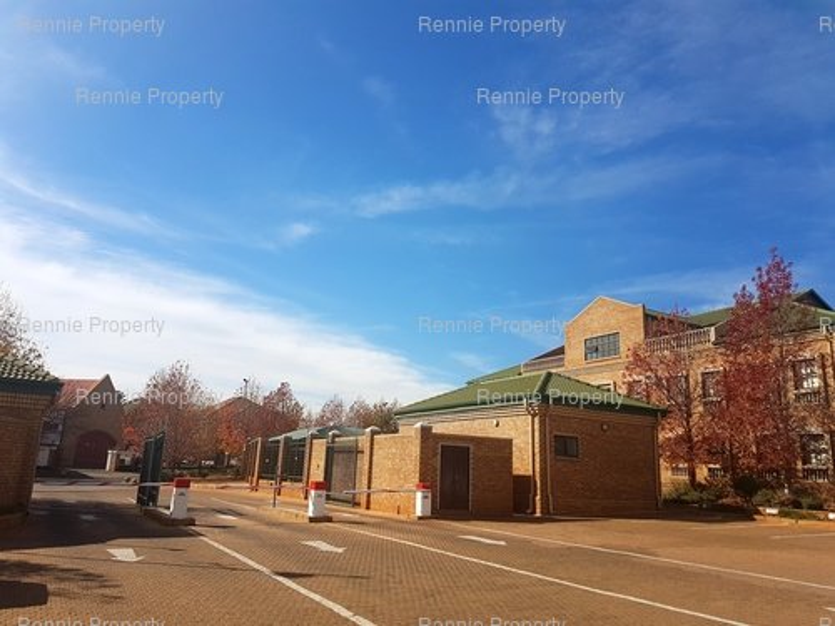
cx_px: 418
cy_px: 313
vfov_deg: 53.1
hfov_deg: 67.3
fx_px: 627
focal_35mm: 26
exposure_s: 1/2912
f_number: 1.7
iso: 40
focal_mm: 4.2
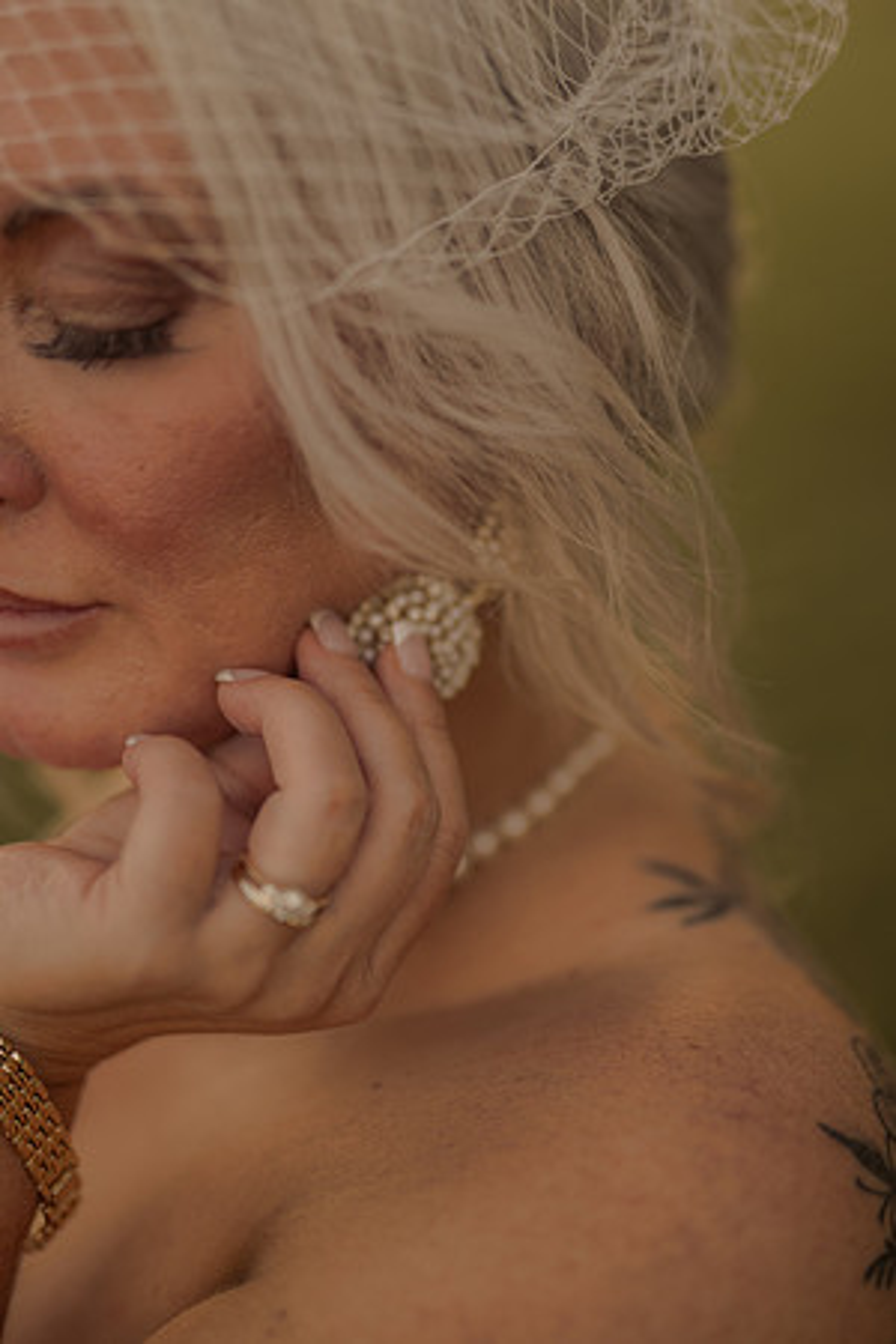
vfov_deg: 39.6
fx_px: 1867
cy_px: 672
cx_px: 448
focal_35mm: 50
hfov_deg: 27.0
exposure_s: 1/320
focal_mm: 50
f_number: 2.8
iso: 200
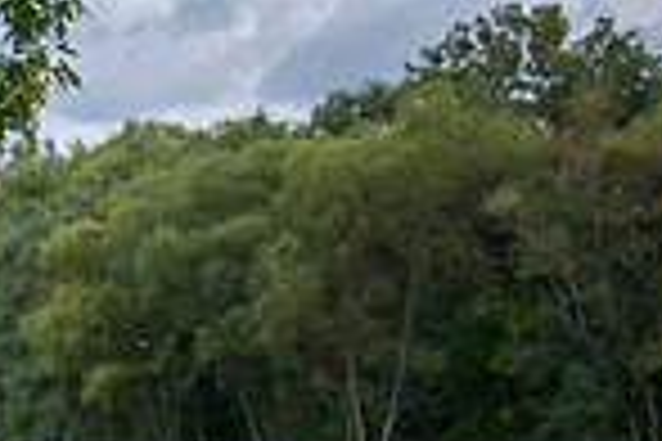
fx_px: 2758
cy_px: 866
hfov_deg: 12.8
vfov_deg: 8.7
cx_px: -414
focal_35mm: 150
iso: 400
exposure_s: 1/640
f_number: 4.2
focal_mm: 38
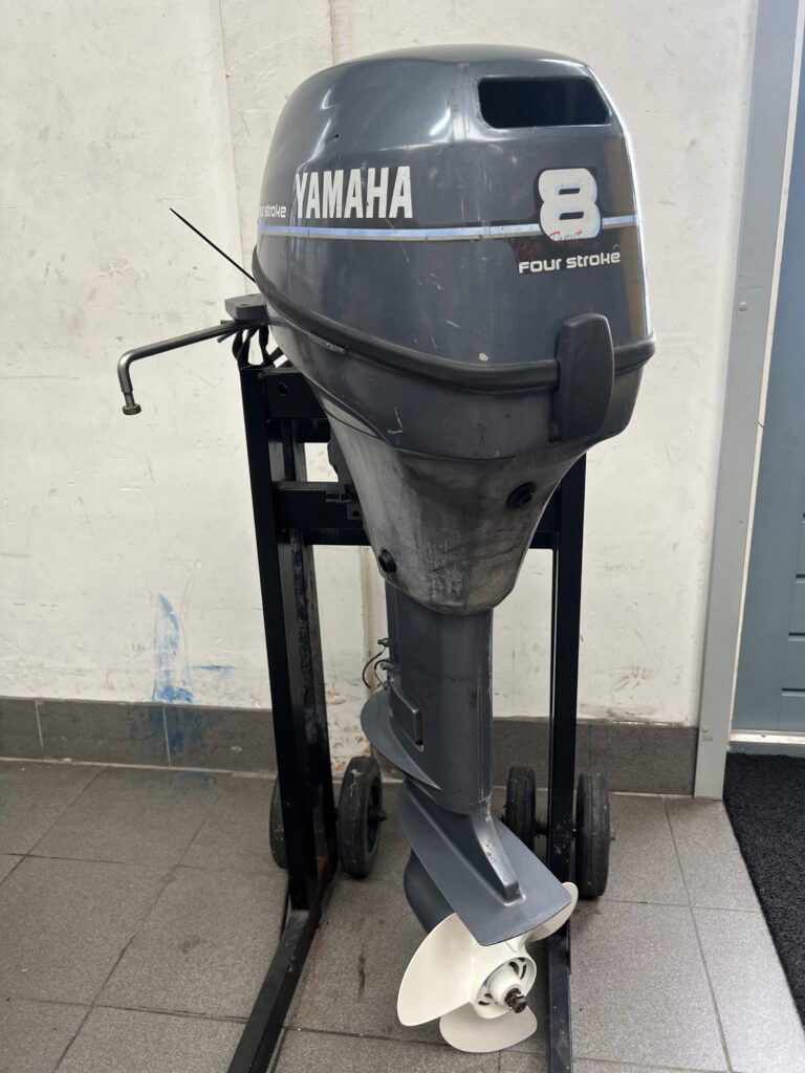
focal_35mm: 26
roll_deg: +3.6
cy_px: 536
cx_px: 402
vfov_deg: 67.3
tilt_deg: -15.6
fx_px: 806
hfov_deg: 53.1
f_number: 1.5
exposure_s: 1/100
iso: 125
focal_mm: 5.7
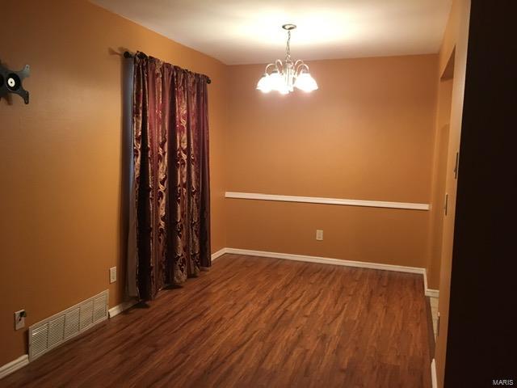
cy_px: 194
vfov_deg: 48.2
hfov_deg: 61.7
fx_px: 433
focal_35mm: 29
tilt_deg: -6.0
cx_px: 258
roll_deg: -2.0
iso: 160
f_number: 2.2
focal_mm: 4.15
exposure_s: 1/30
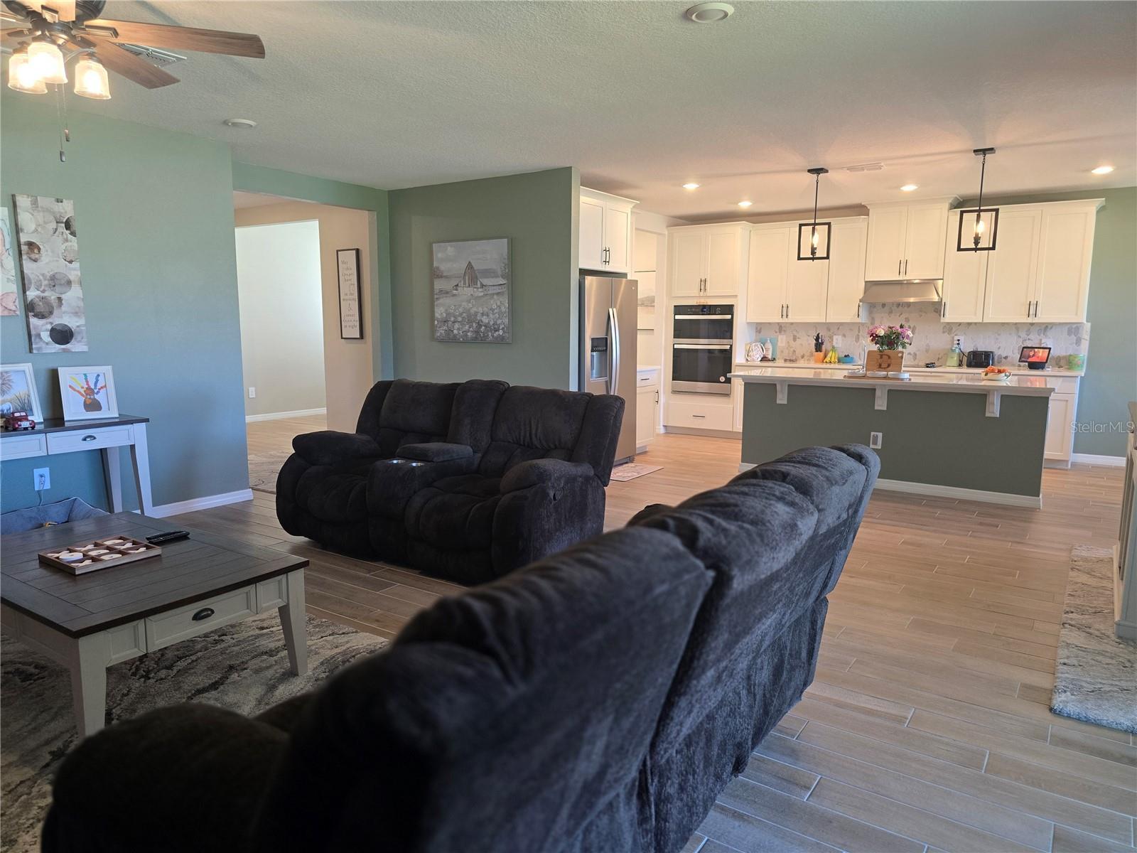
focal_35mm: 23
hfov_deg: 73.9
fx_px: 755
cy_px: 426
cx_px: 568
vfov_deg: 58.9
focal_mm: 6.3
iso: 320
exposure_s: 1/120
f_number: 1.7
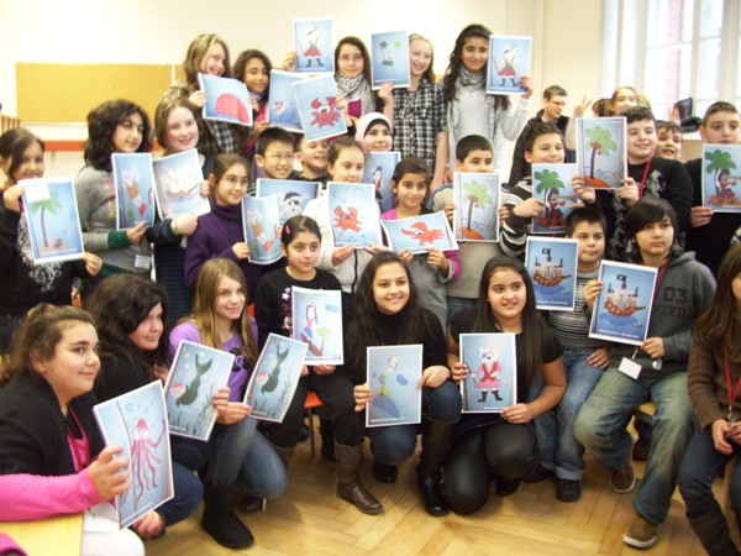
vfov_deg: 41.8
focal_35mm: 34
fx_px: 728
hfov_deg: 54.0
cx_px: 370
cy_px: 278
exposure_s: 1/8
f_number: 2.9
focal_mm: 5.7
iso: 160
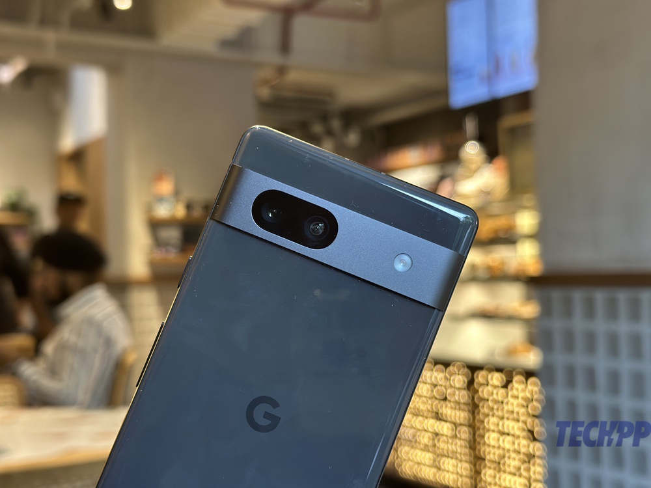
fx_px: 903
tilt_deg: +1.8
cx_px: 326
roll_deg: +1.1
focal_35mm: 48
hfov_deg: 39.7
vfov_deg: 30.3
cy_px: 244
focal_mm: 6.86
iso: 160
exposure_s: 1/100
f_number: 1.78
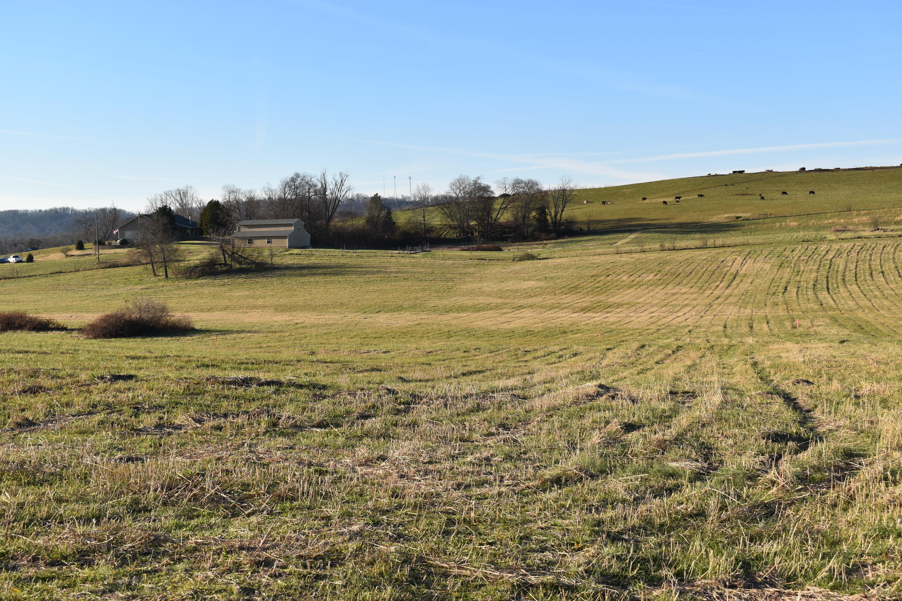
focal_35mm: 46
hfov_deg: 42.3
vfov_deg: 28.9
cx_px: 451
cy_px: 300
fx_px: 1165
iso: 110
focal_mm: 31
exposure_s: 1/250
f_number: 8
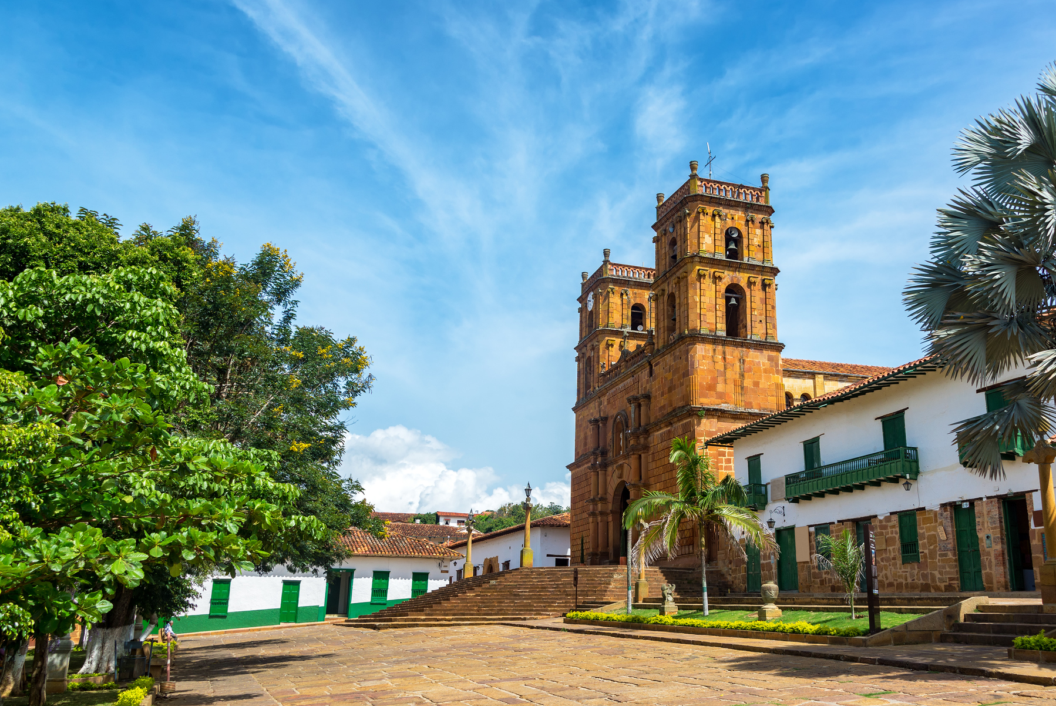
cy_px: 365
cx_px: 608
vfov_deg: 40.0
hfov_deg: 56.9
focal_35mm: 33
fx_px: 969
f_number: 8
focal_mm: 28
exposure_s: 1/640
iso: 200
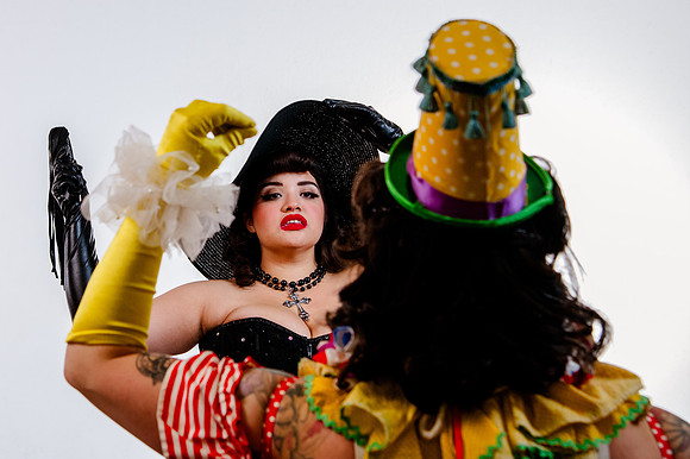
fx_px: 1542
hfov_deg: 25.0
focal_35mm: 81
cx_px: 211
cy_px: 140
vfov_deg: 16.9
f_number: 6.3
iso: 2000
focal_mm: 58
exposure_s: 1/160
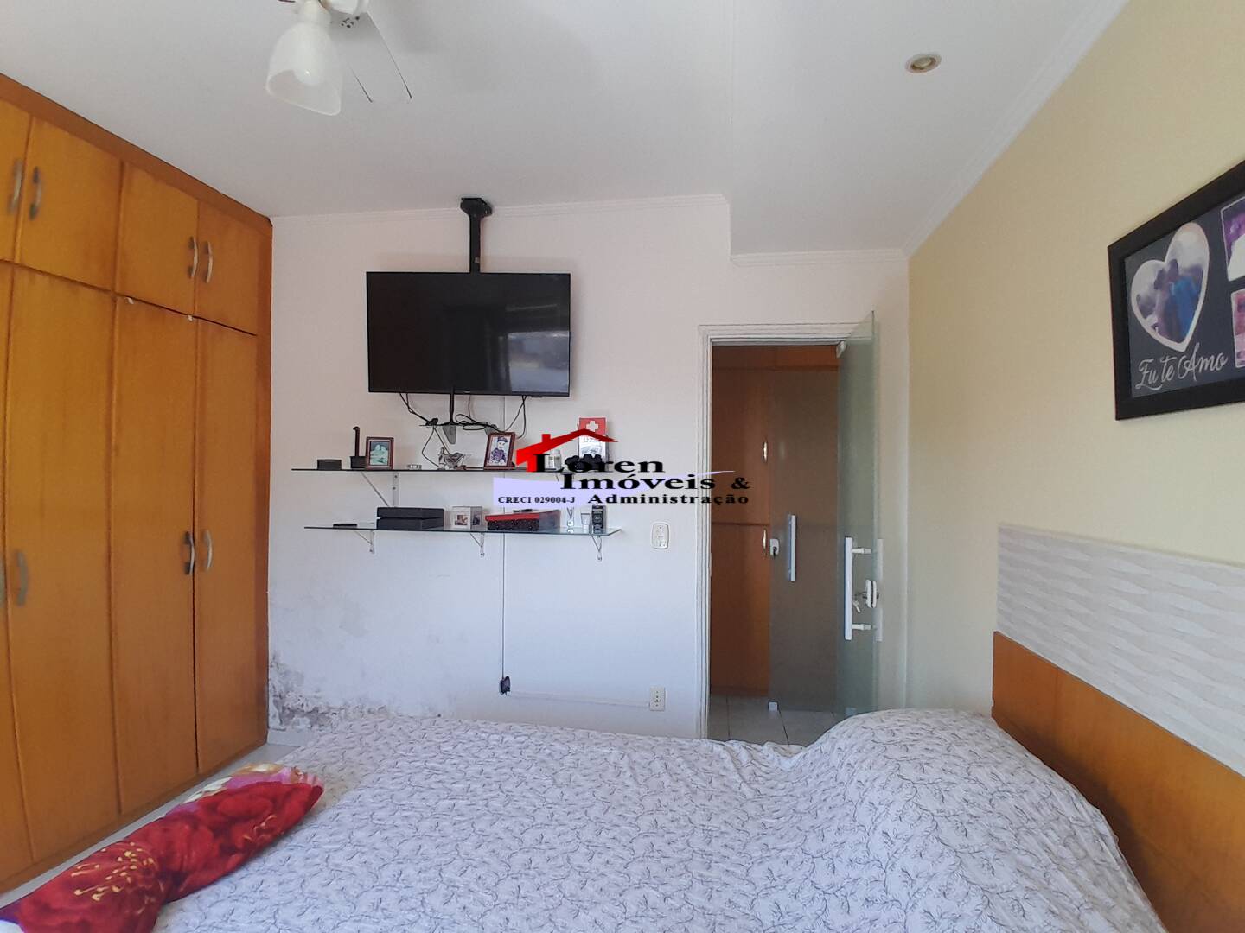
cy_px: 466
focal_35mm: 17
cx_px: 622
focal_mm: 1.46
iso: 64
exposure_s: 1/120
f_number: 2.2
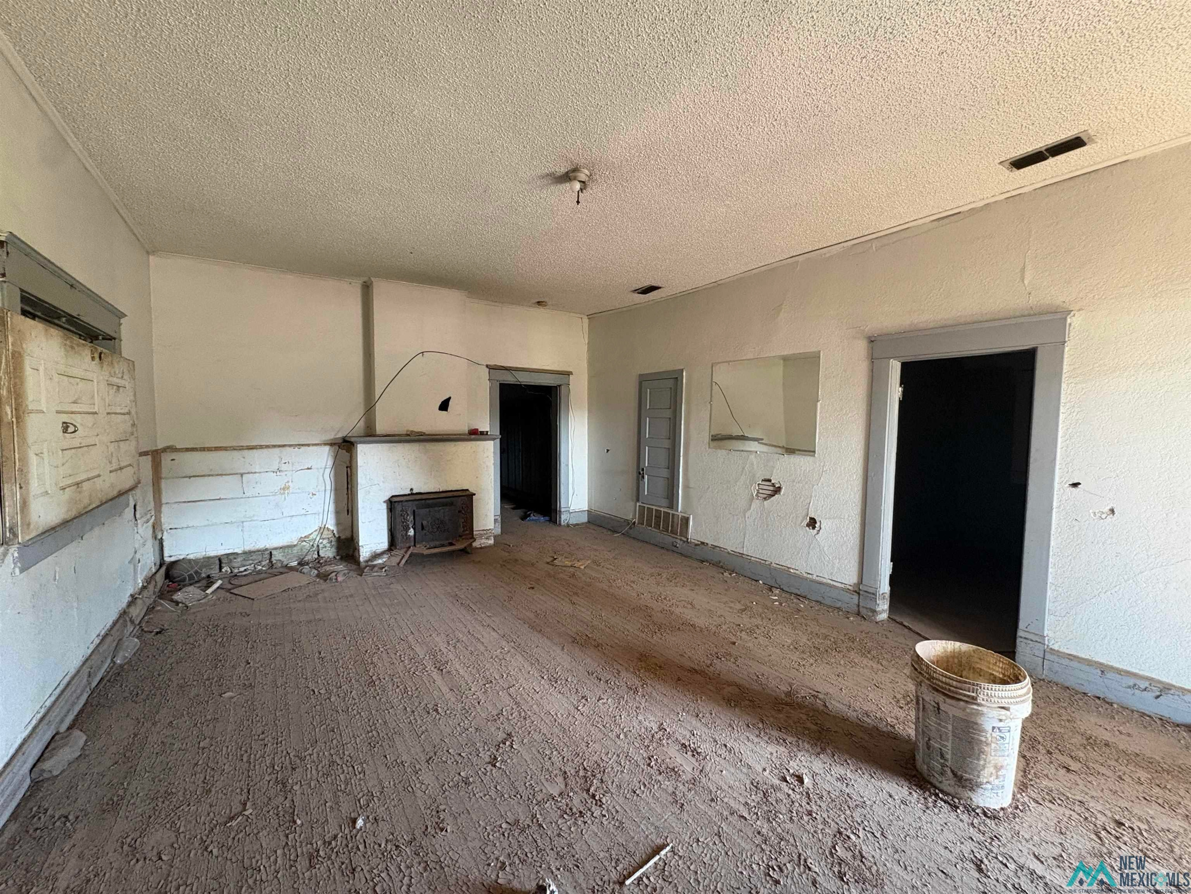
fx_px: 482
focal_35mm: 14
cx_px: 596
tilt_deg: -3.2
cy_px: 447
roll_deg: +0.8
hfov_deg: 102.1
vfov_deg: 85.7
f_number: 2.2
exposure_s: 1/60
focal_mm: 2.22
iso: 400
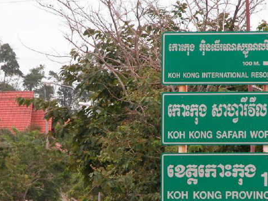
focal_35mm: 475
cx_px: 89
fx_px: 3677
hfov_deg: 4.2
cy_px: 158
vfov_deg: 3.1
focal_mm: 71.2
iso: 100
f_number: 5.9
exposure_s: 1/320
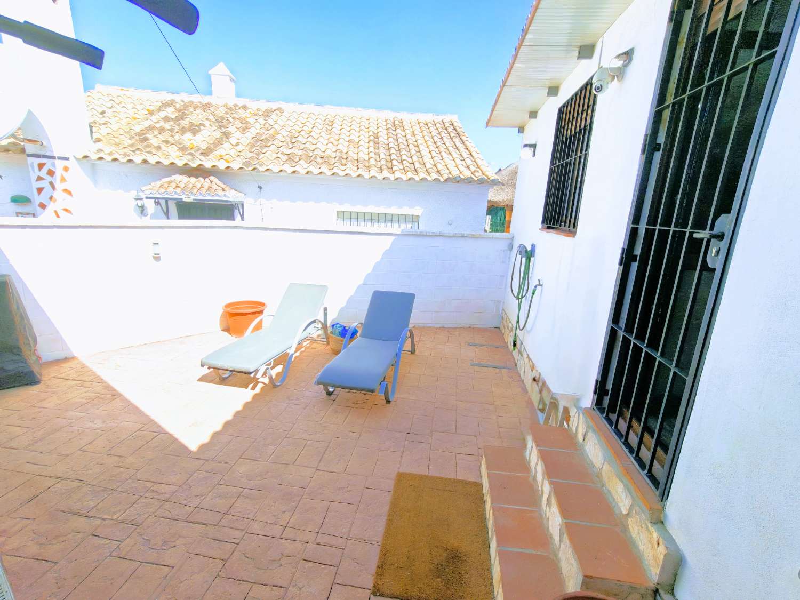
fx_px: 370
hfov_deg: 94.5
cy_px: 300
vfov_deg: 78.1
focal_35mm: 16
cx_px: 400
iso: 50
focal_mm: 2.31
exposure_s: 1/1867
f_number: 2
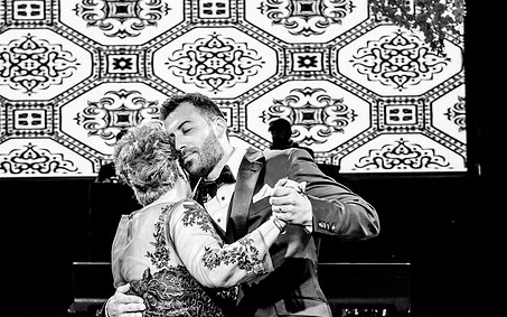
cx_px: 228
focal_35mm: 97
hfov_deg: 21.4
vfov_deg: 13.5
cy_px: 216
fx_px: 1340
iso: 2000
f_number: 6.3
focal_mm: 70
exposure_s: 1/160
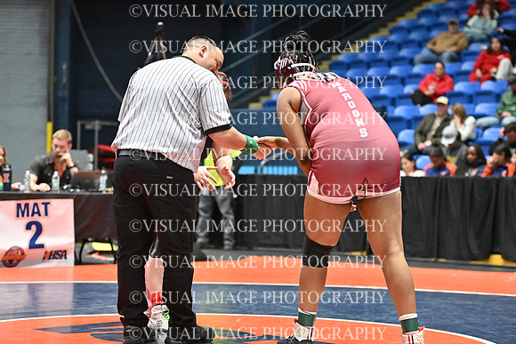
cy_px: 172
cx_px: 258
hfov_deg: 20.4
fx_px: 1434
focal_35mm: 100
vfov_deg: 13.7
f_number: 2.8
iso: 6400
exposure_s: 1/1000
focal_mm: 100
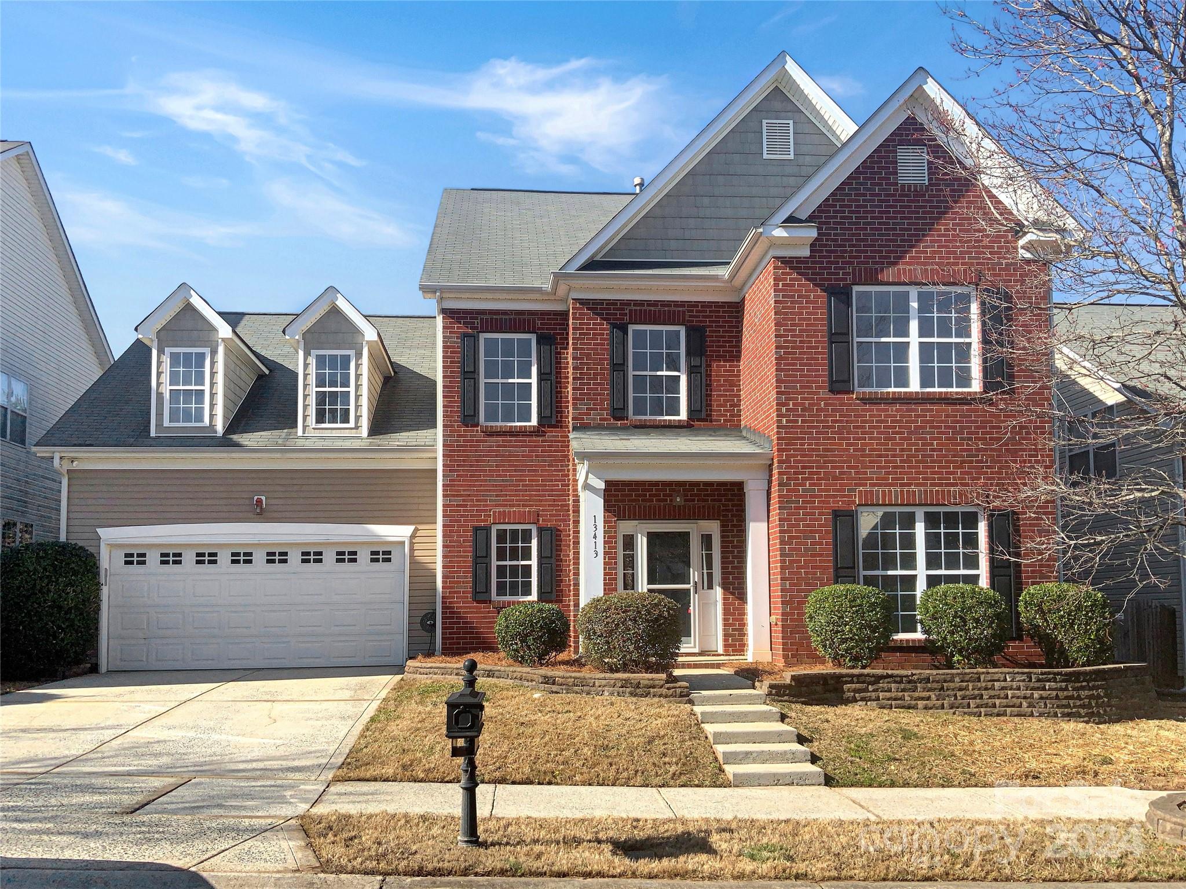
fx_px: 994
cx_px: 593
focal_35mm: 29
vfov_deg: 48.2
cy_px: 444
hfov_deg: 61.7
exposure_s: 1/1412
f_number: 1.8
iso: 16
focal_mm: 3
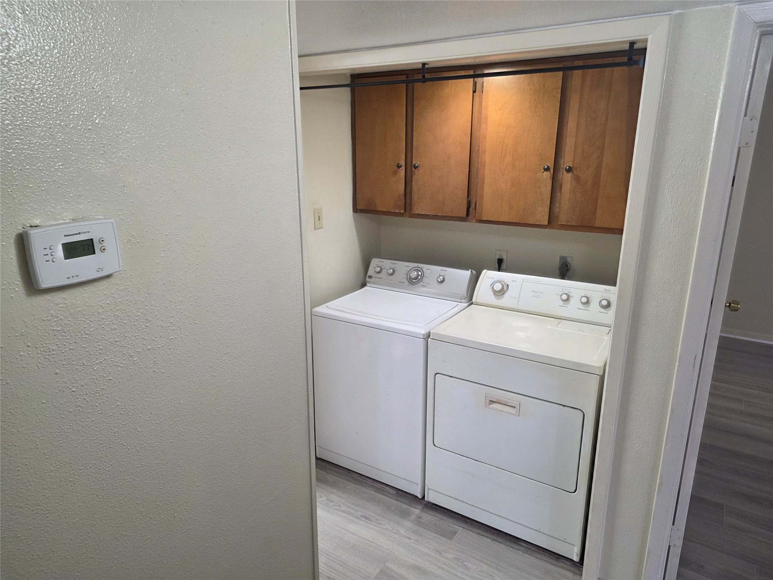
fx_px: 514
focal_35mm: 23
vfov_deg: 58.9
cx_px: 386
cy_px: 290
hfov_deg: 73.9
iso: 250
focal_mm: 6.25
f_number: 1.7
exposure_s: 1/120
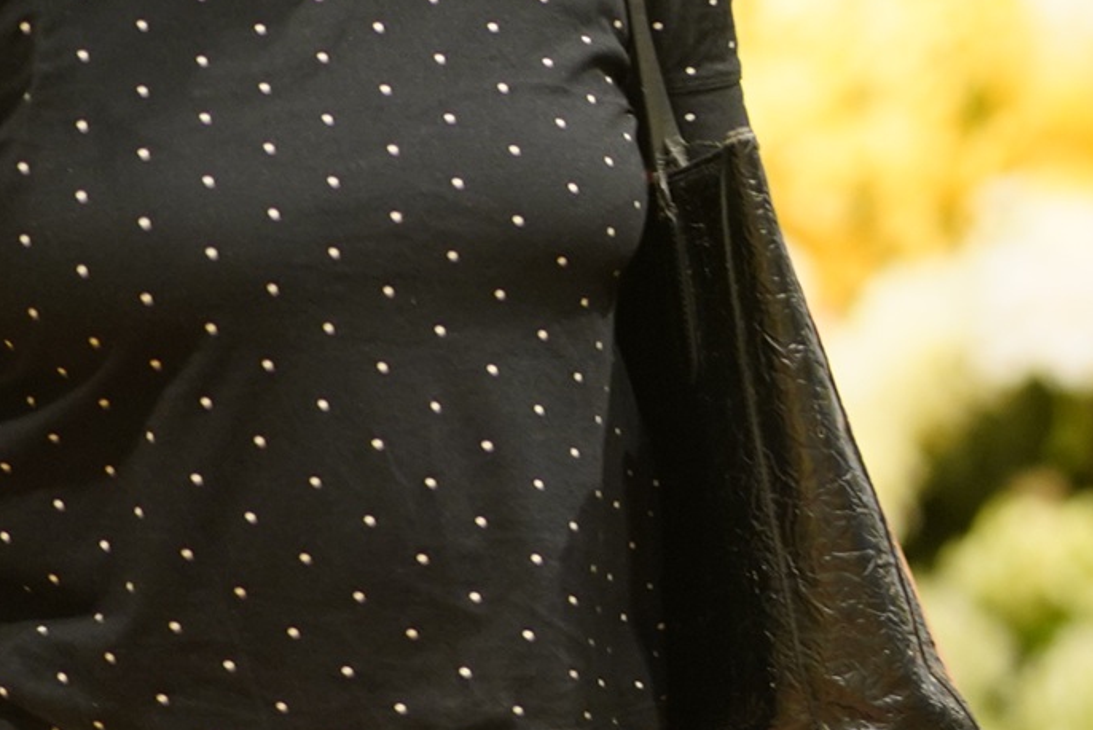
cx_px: 2039
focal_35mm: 394
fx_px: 11967
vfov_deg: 3.5
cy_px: 320
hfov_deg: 5.1
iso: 640
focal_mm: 85
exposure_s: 1/250
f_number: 1.4
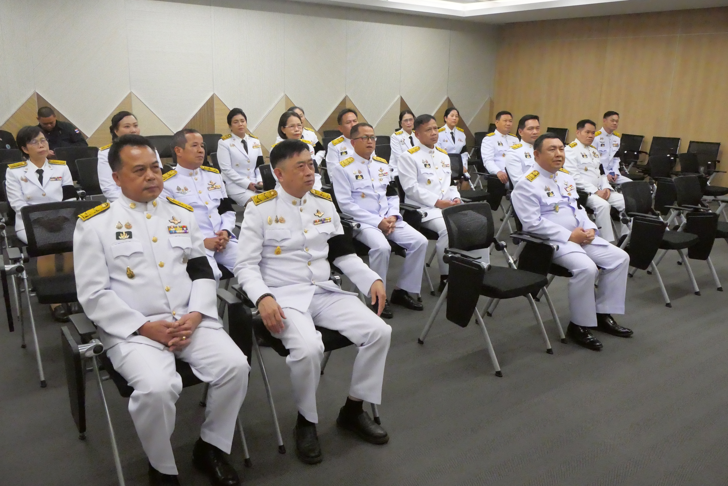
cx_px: 364
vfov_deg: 45.0
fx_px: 587
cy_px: 243
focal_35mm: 29
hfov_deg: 63.6
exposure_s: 1/320
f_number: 7.1
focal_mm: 14
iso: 10000
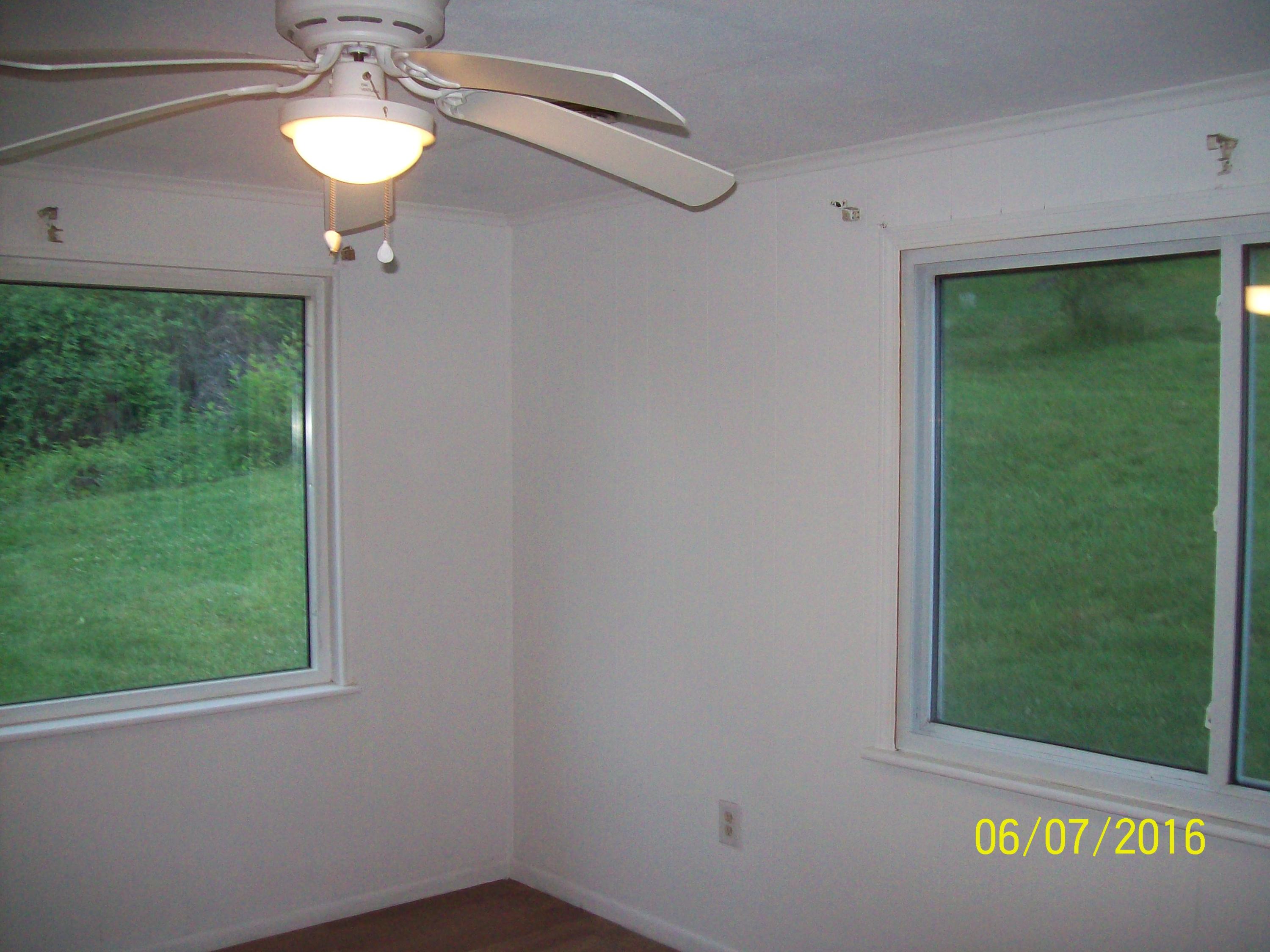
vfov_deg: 39.7
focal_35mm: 36
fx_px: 1321
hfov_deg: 51.4
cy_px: 476
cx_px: 635
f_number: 2.7
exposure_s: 1/64
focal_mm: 6
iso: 200
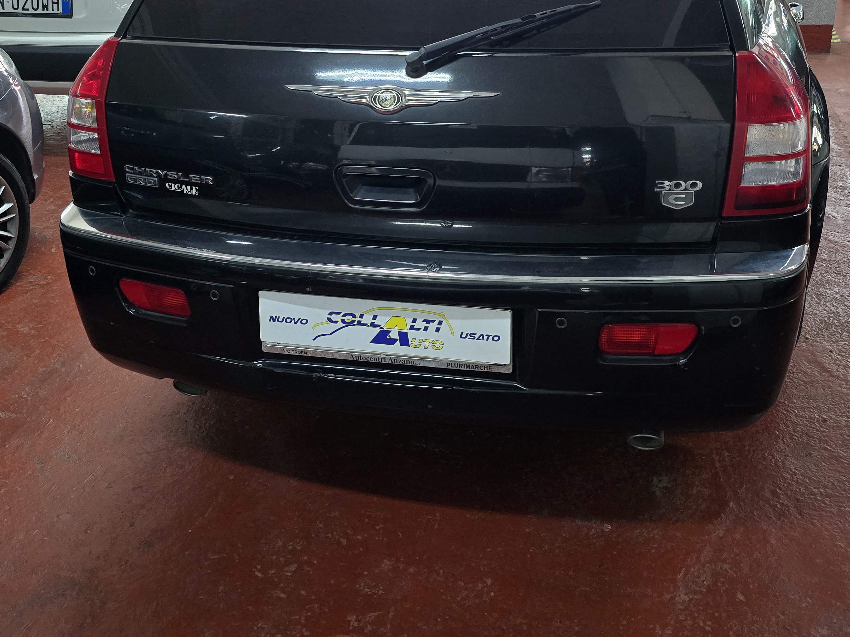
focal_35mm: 37
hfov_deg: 50.0
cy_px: 168
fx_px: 909
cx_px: 471
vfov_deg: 37.8
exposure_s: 1/100
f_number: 1.7
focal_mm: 6.3
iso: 800
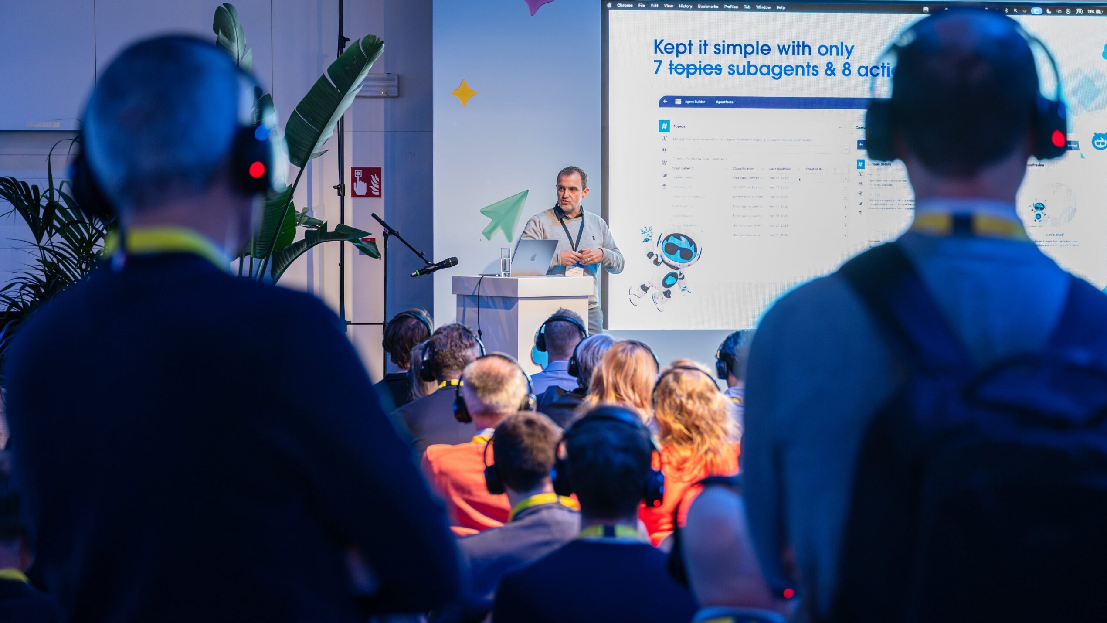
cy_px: 327
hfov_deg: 31.0
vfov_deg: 17.7
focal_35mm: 68
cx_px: 519
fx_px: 1996
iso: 2200
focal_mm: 58
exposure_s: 1/250
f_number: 2.8
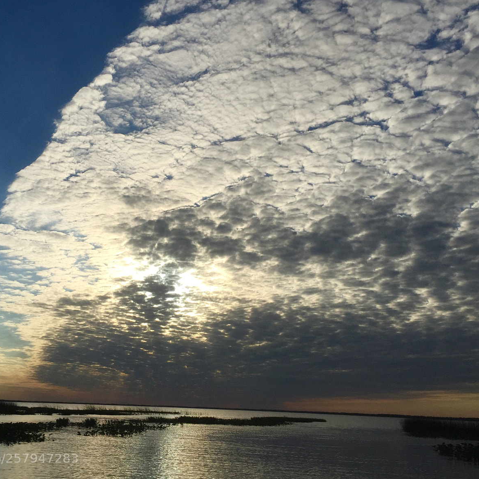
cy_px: 245
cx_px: 191
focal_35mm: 35
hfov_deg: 46.9
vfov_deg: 47.2
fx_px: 548
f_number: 2.2
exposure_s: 1/7937
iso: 32
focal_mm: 4.15
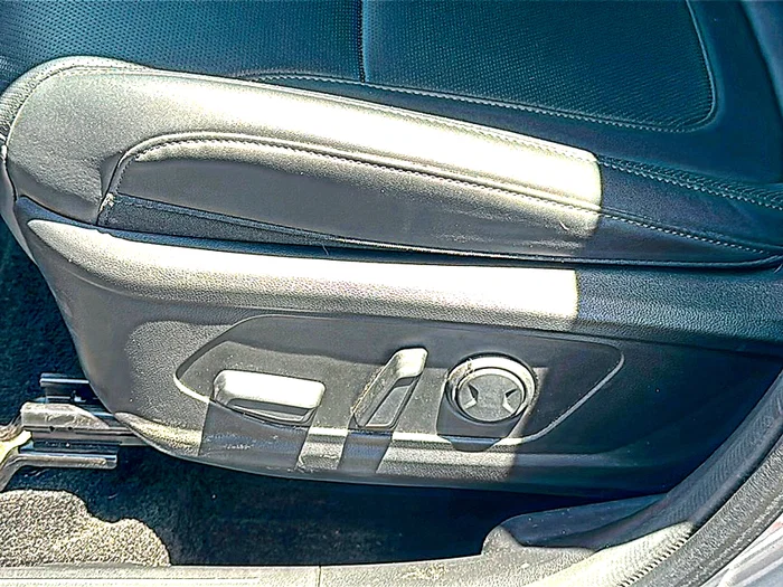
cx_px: 392
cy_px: 294
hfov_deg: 40.4
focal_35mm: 47
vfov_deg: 30.9
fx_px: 1063
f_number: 1.78
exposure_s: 1/201
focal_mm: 6.86
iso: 64
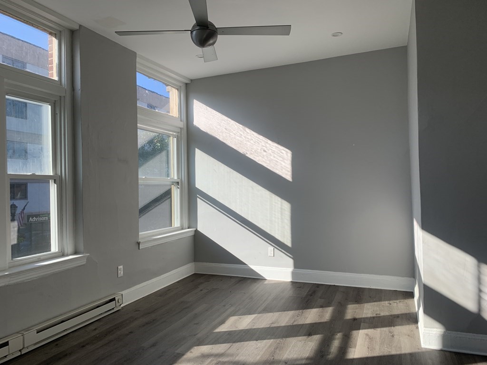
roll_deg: +0.4
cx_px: 244
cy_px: 182
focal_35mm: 26
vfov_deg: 53.1
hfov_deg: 67.3
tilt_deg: +1.6
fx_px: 366
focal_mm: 4.25
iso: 25
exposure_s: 1/673
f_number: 1.8
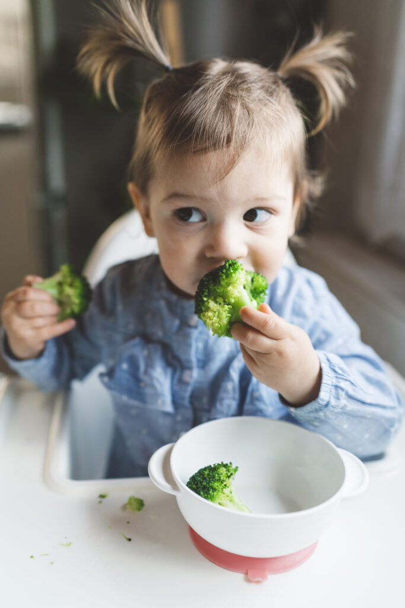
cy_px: 304
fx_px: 590
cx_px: 202
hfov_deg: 37.9
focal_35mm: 35
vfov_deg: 54.4
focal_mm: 35
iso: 640
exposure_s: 1/250
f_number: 2
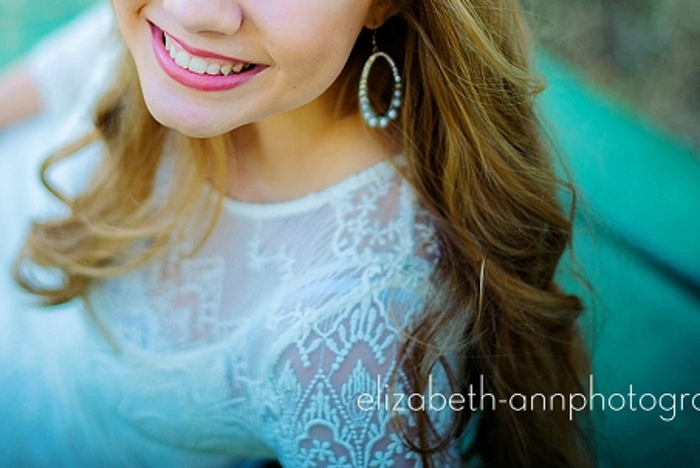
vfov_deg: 16.0
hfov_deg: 23.9
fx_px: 1654
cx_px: 288
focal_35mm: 85
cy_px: 92
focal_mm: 50
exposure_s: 1/800
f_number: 1.6
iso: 200
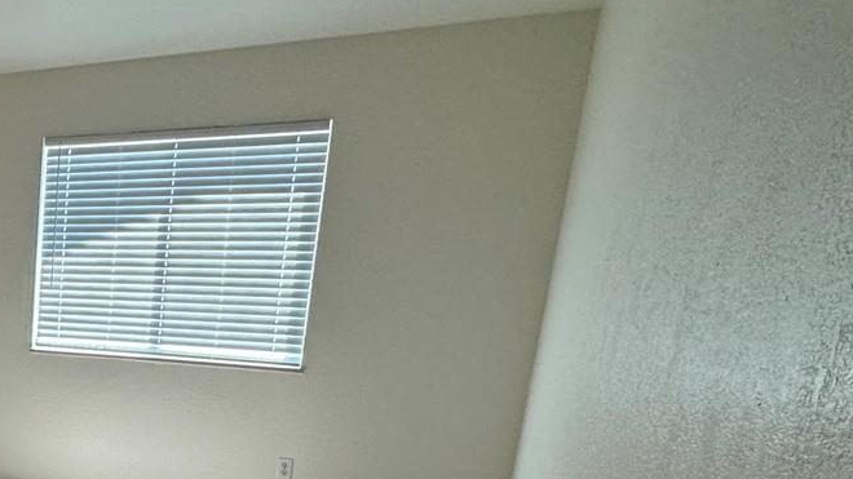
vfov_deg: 29.9
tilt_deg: -12.2
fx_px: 837
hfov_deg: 43.6
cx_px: -56
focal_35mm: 37
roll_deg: -2.0
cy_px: 476
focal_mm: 2.22
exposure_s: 1/120
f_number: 2.2
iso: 160
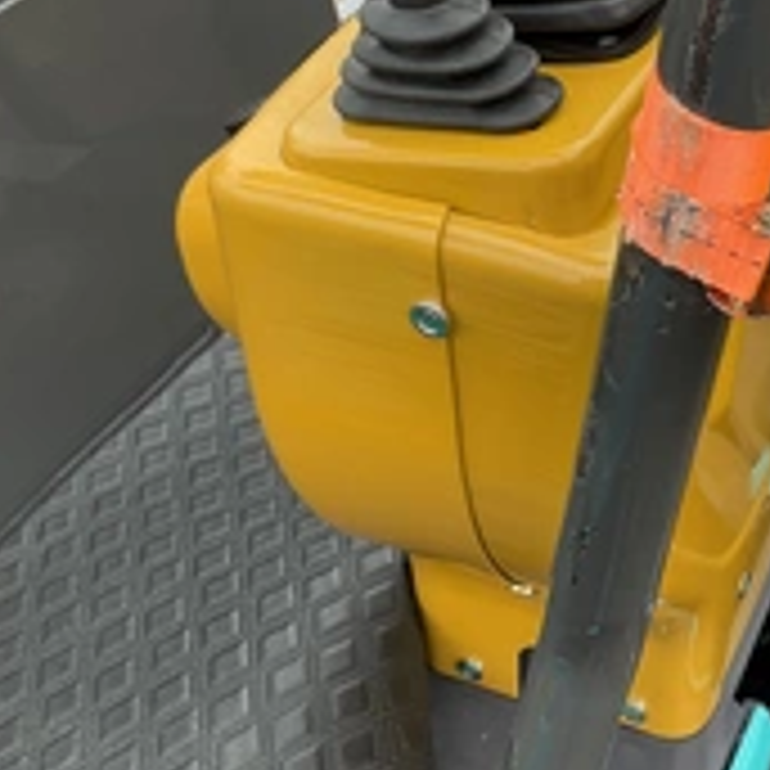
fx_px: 1510
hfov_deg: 27.0
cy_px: 239
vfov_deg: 28.4
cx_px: 770
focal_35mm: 60
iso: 20
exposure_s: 1/122
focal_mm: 3
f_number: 1.8
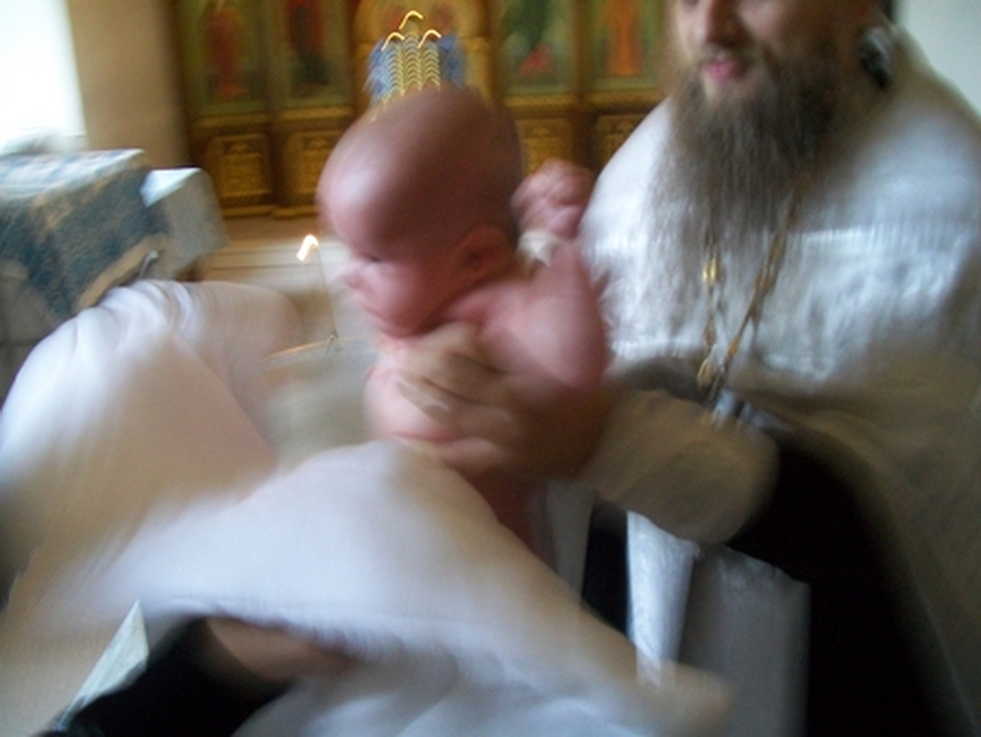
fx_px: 964
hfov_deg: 53.9
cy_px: 368
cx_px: 490
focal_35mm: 34
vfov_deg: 41.8
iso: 160
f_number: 2.7
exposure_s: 1/13
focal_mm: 6.1
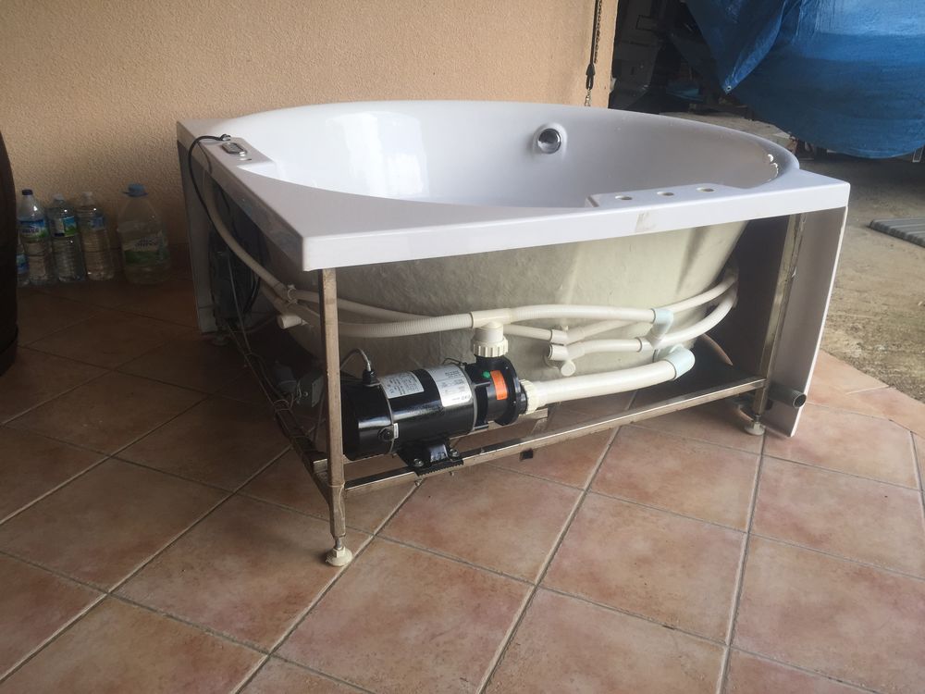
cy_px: 347
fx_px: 775
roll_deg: -3.9
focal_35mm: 29
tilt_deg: -22.6
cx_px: 462
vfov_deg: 48.2
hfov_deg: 61.7
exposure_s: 1/211
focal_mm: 4.15
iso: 32
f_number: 2.2
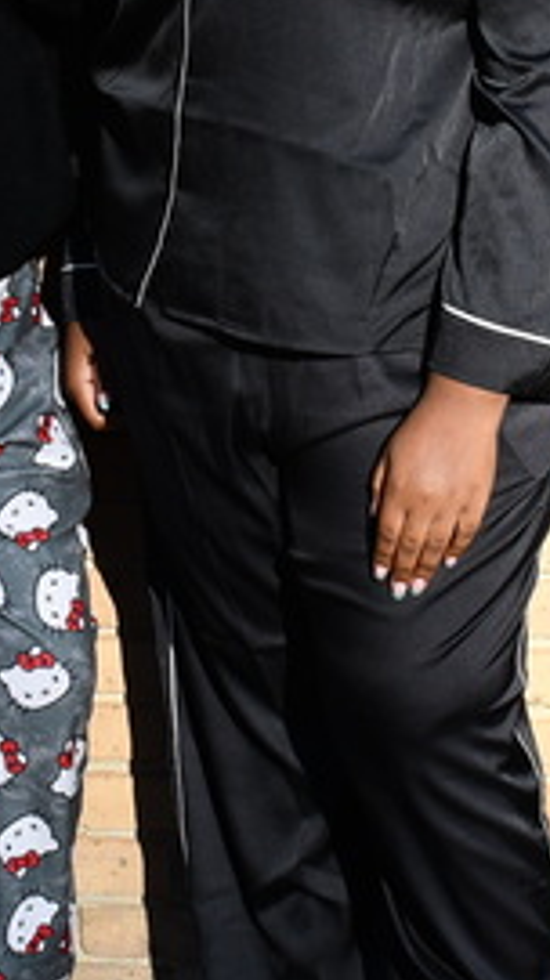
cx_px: 242
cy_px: 81
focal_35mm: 107
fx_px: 2780
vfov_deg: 19.6
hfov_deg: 11.3
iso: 160
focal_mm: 18
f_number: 8
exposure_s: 1/250
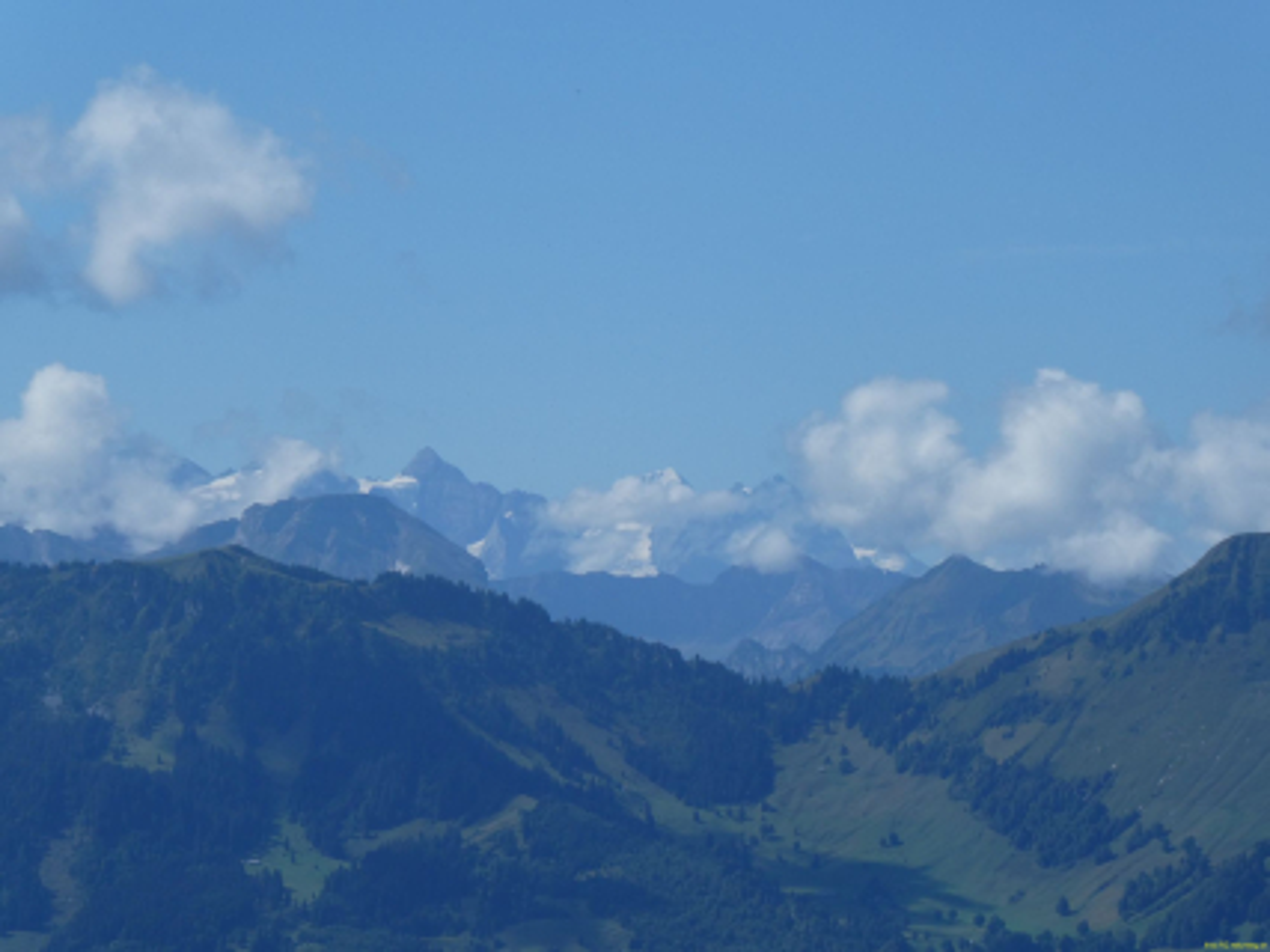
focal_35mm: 231
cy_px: 476
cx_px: 635
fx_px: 8473
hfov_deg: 8.6
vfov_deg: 6.4
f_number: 5.6
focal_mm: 41.4
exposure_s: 1/800
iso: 80
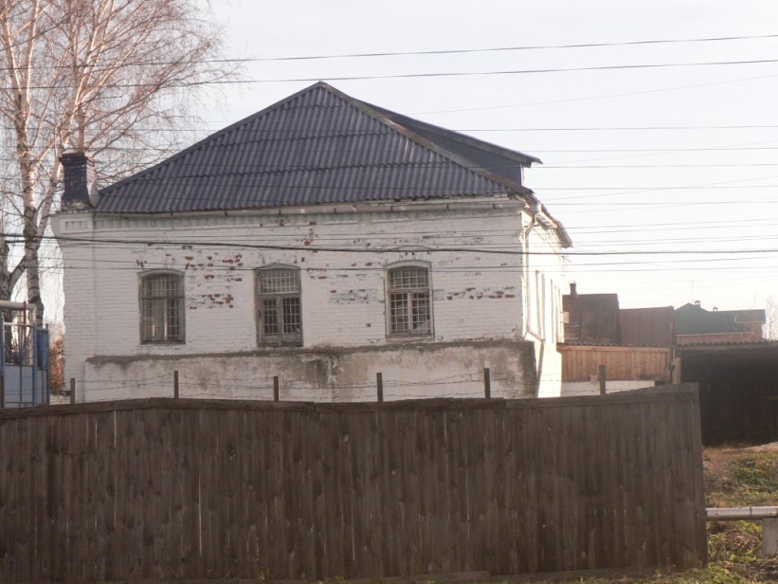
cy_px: 285
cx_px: 354
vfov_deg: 15.4
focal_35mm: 96
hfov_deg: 20.4
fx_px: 2158
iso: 100
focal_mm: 12.9
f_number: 4
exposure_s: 1/320
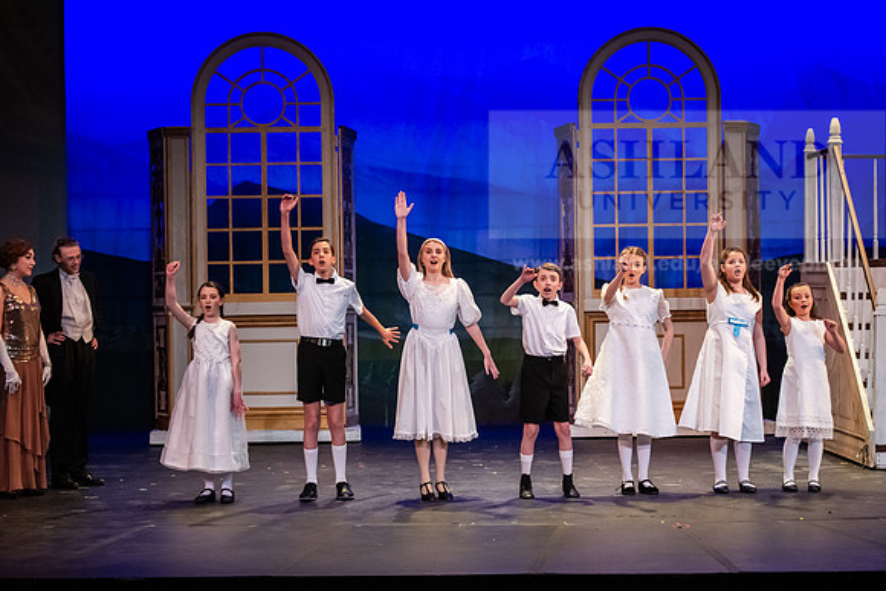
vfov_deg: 15.9
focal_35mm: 86
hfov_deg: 23.6
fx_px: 2117
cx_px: 443
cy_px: 296
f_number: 3.2
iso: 4000
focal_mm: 86
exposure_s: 1/320
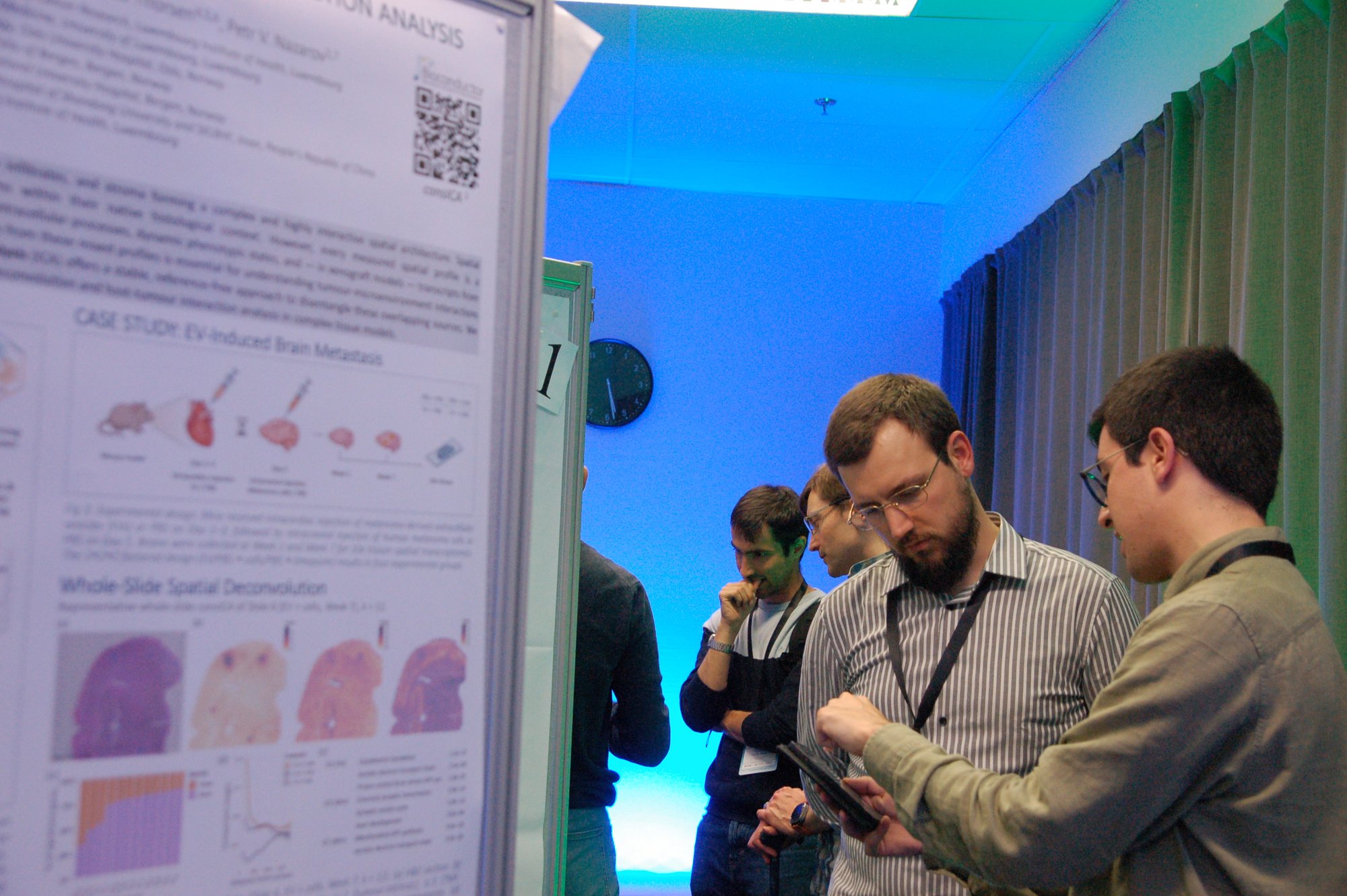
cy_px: 448
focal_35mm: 46
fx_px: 1738
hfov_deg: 42.4
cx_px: 674
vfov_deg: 28.9
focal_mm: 31
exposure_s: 1/125
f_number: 5
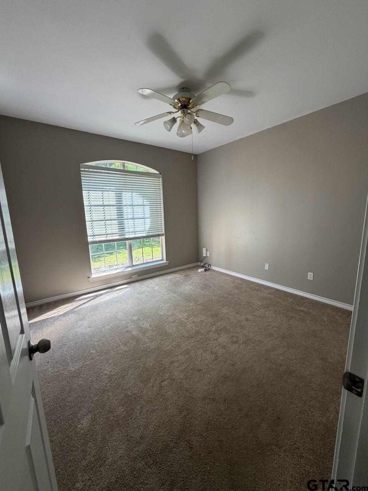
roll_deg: +1.0
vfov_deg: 102.1
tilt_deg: -10.2
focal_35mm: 14
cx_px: 184
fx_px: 198
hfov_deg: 85.7
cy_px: 246
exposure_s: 1/121
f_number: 2.2
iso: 125
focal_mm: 2.22
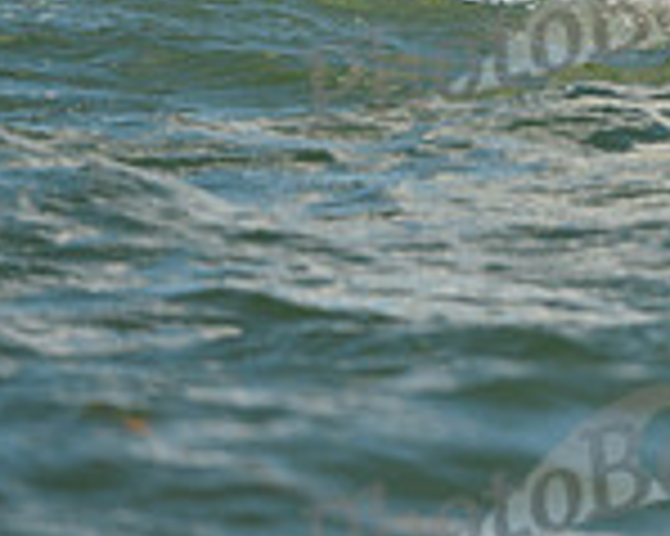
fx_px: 25306
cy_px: -277
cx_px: 1169
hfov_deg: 1.5
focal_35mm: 1277
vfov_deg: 1.2
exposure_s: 1/1250
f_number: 7.1
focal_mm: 350
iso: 280
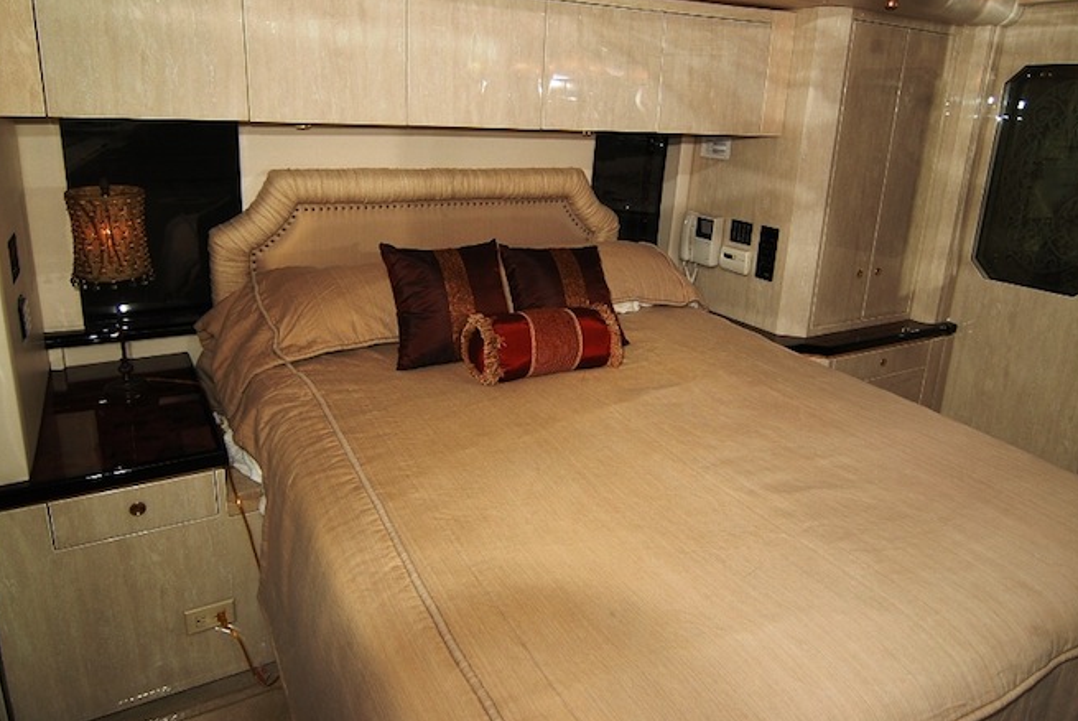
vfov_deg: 57.0
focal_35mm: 22
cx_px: 533
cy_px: 295
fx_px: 659
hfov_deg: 78.5
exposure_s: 1/200
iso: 100
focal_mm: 12
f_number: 4
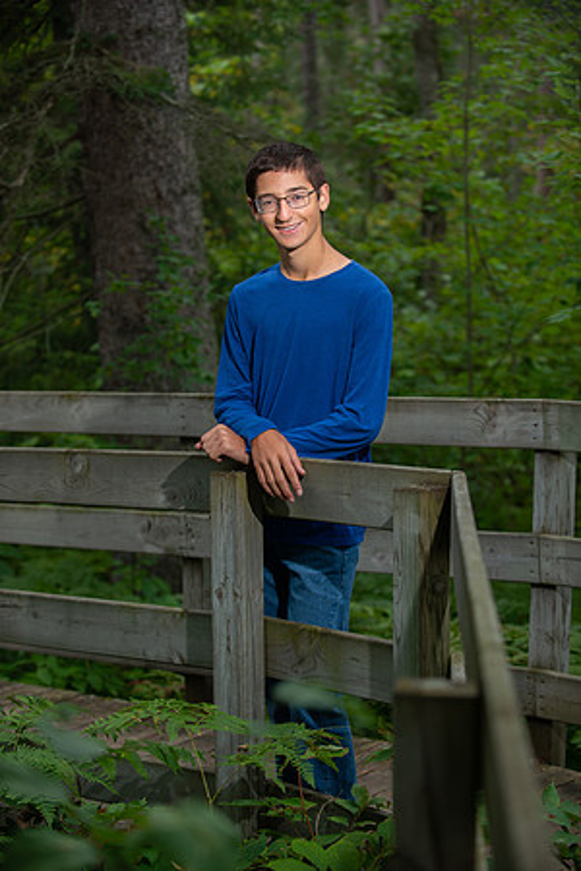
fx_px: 1815
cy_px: 436
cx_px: 290
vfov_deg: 27.0
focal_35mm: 75
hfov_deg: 18.2
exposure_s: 1/200
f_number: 3.5
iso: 100
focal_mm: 75
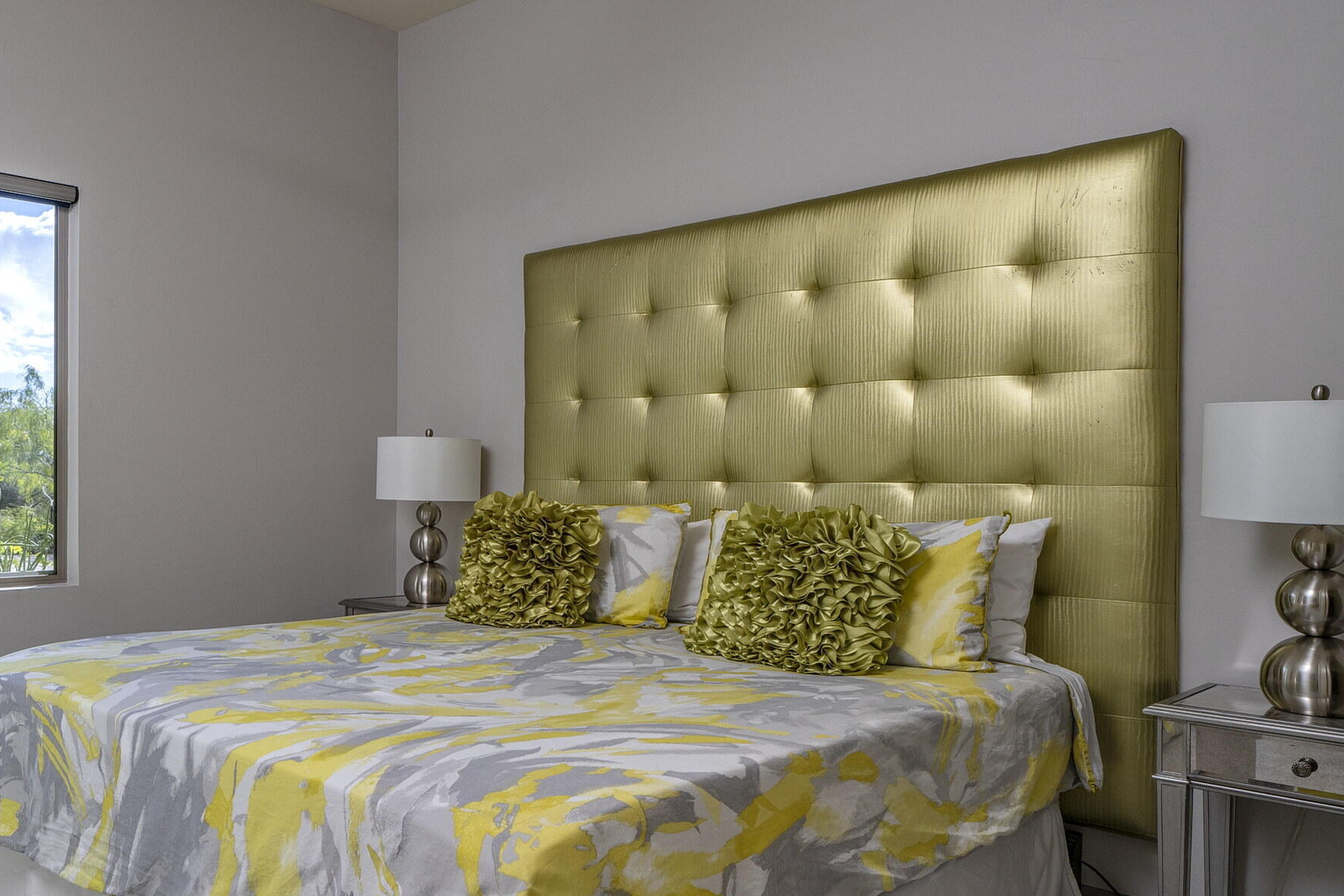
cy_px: 482
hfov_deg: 66.0
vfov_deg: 47.9
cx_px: 474
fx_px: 1008
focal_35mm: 27
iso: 200
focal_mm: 17
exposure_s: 1/100
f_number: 9
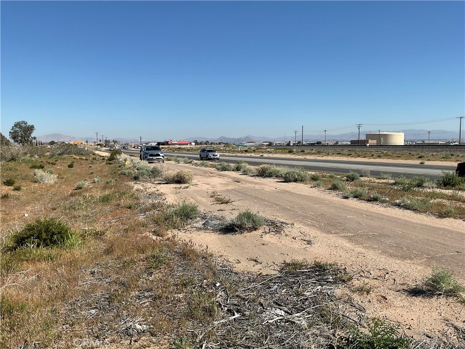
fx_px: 390
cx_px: 232
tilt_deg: -7.4
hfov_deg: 61.7
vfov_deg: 48.2
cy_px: 174
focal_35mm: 29
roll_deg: -0.4
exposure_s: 1/2801
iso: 16
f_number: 1.8
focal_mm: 3
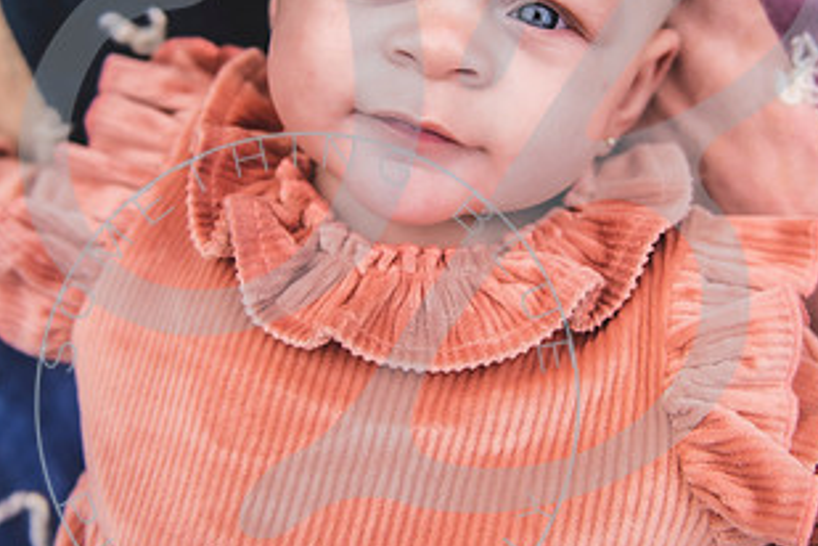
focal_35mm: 60
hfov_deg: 33.4
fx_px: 1363
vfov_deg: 22.5
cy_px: 182
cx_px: 439
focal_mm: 32
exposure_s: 1/500
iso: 100
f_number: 2.8
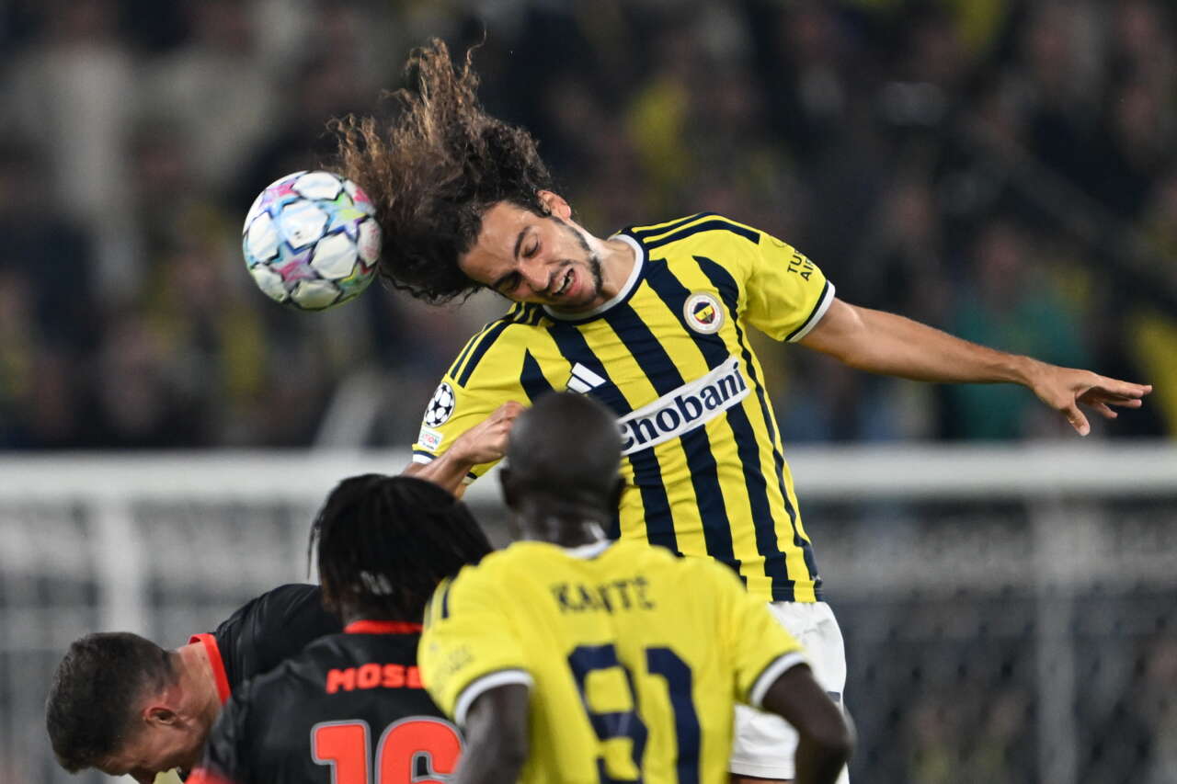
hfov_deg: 5.2
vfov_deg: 3.4
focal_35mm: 400
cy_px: 392
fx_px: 13075
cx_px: 588
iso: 1600
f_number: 2.8
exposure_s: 1/1600
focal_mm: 400
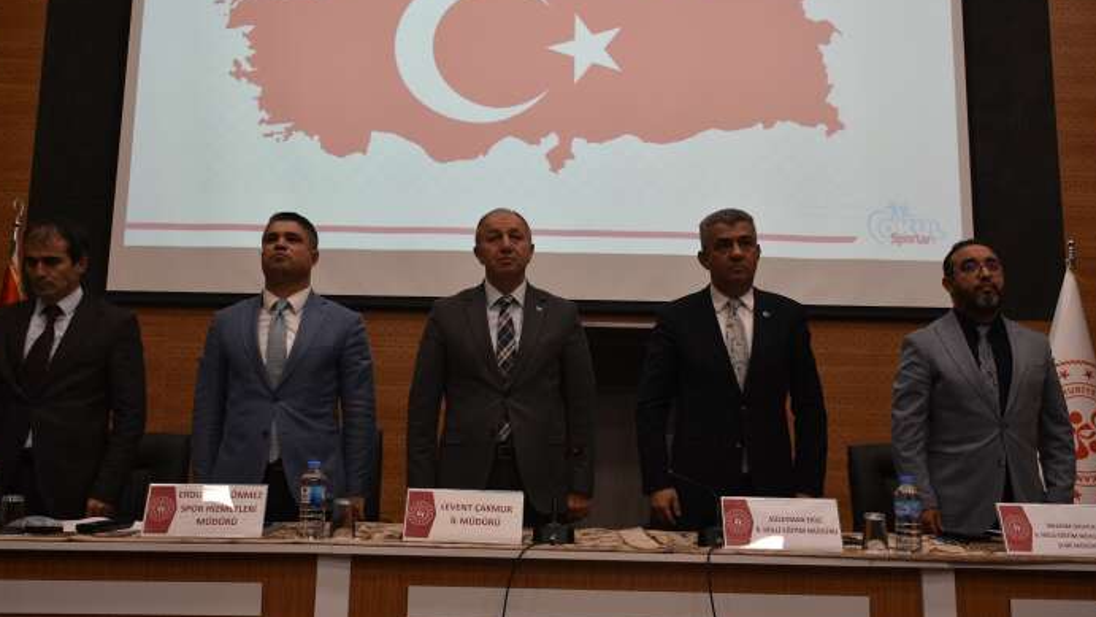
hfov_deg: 54.0
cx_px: 539
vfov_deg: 31.9
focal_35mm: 37
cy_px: 242
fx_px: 1075
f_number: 5
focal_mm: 22
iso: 800
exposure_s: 1/100
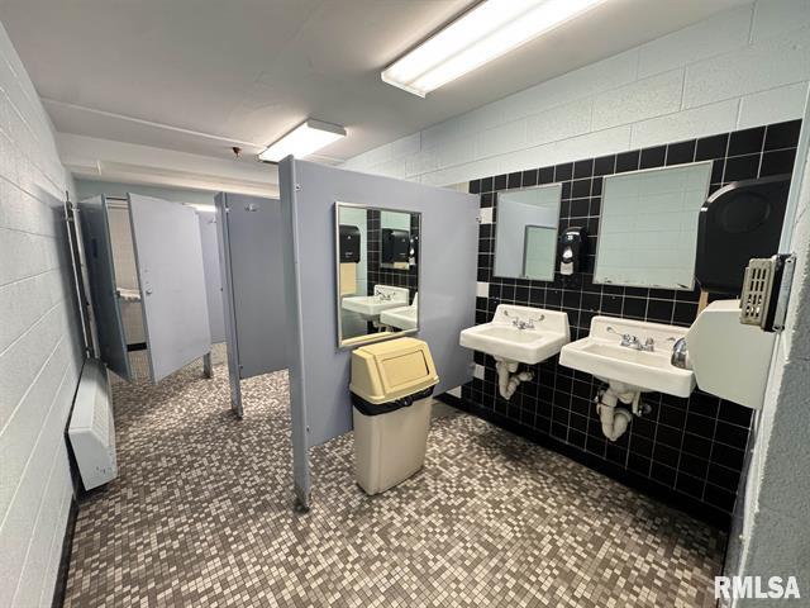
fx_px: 328
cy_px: 304
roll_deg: -0.6
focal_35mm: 14
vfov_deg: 85.7
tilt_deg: -10.3
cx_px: 405
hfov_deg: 102.1
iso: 200
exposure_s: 1/60
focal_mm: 2.22
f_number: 2.2
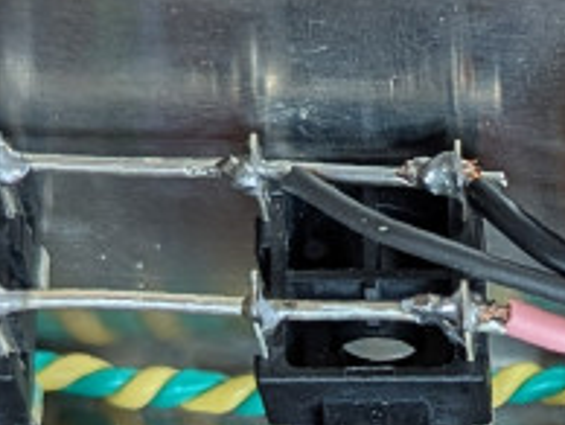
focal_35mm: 62
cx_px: 492
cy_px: 490
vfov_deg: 22.1
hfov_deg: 30.0
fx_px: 1013
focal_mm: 6.81
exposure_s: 1/43
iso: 163
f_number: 1.85
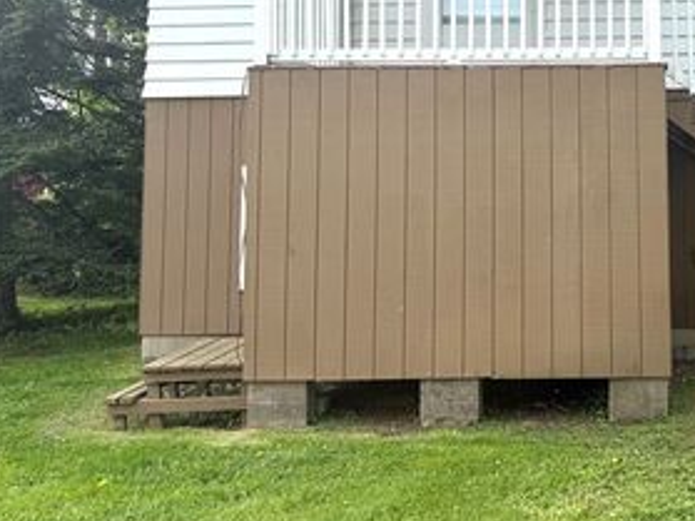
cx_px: 608
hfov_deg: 40.9
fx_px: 863
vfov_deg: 32.6
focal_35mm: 43
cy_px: 98
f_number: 1.78
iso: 100
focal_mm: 6.76
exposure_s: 1/4167
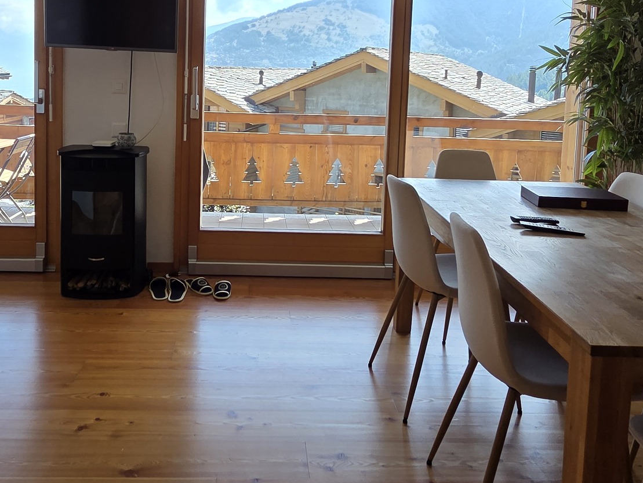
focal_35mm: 30
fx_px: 557
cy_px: 110
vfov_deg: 44.9
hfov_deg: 59.7
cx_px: 278
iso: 50
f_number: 2.2
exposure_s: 1/327
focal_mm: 2.2
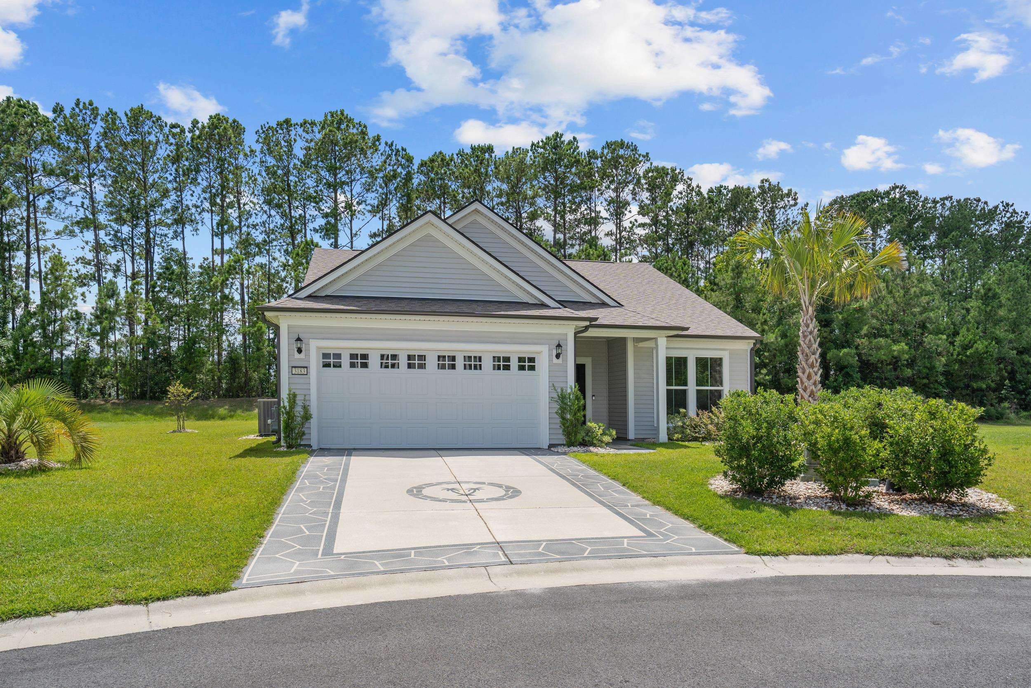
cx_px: 516
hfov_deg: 73.7
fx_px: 687
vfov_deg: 53.1
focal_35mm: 24
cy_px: 344
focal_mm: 24
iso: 250
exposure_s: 1/250
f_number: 8
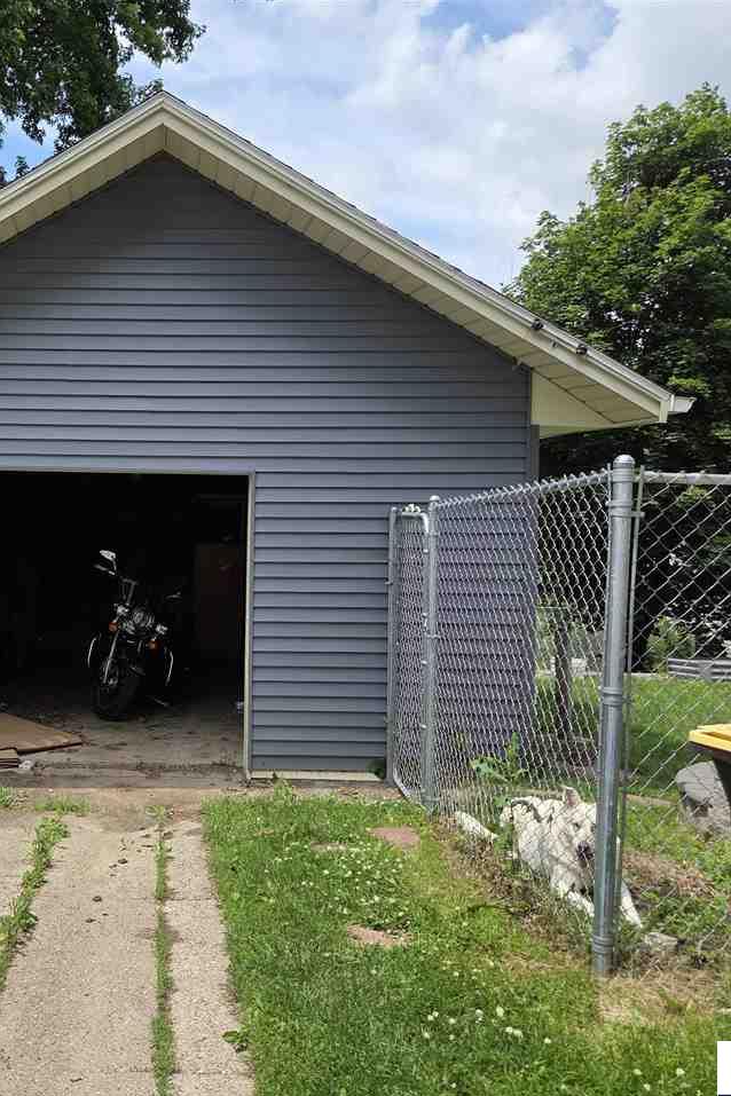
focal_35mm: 32
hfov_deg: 39.2
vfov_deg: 58.7
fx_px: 975
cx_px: 127
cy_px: 549
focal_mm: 5.4
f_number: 1.8
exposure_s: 1/3483
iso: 80
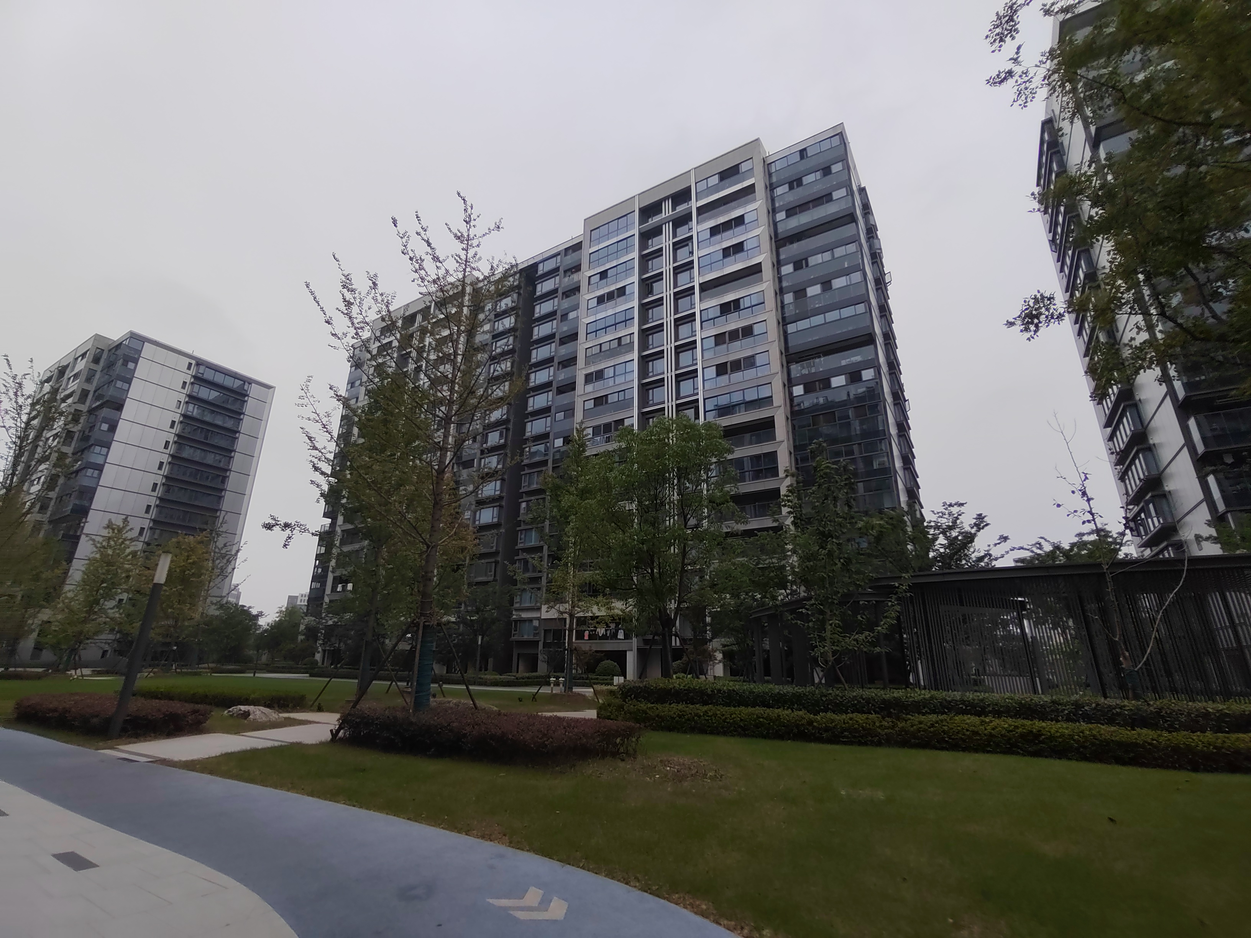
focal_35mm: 16
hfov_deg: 94.5
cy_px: 469
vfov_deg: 78.1
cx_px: 626
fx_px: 578
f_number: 2.2
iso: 101
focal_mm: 1.68
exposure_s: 1/2056
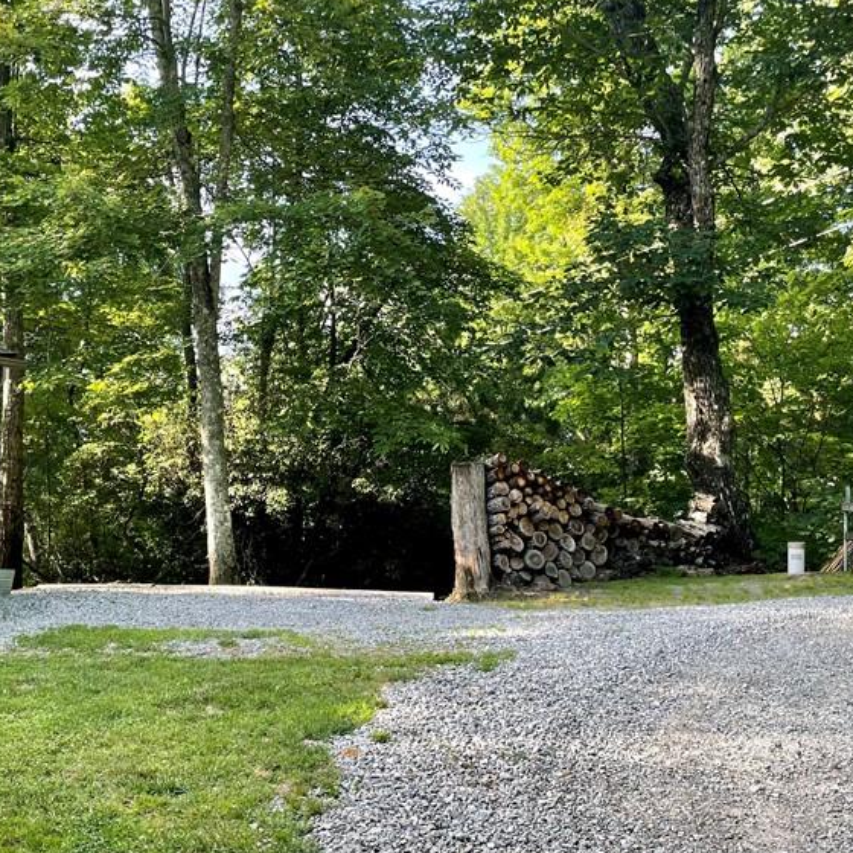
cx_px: 279
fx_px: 1171
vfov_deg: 39.9
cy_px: 501
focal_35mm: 42
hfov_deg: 39.5
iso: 32
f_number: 1.6
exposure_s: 1/175
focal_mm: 4.2
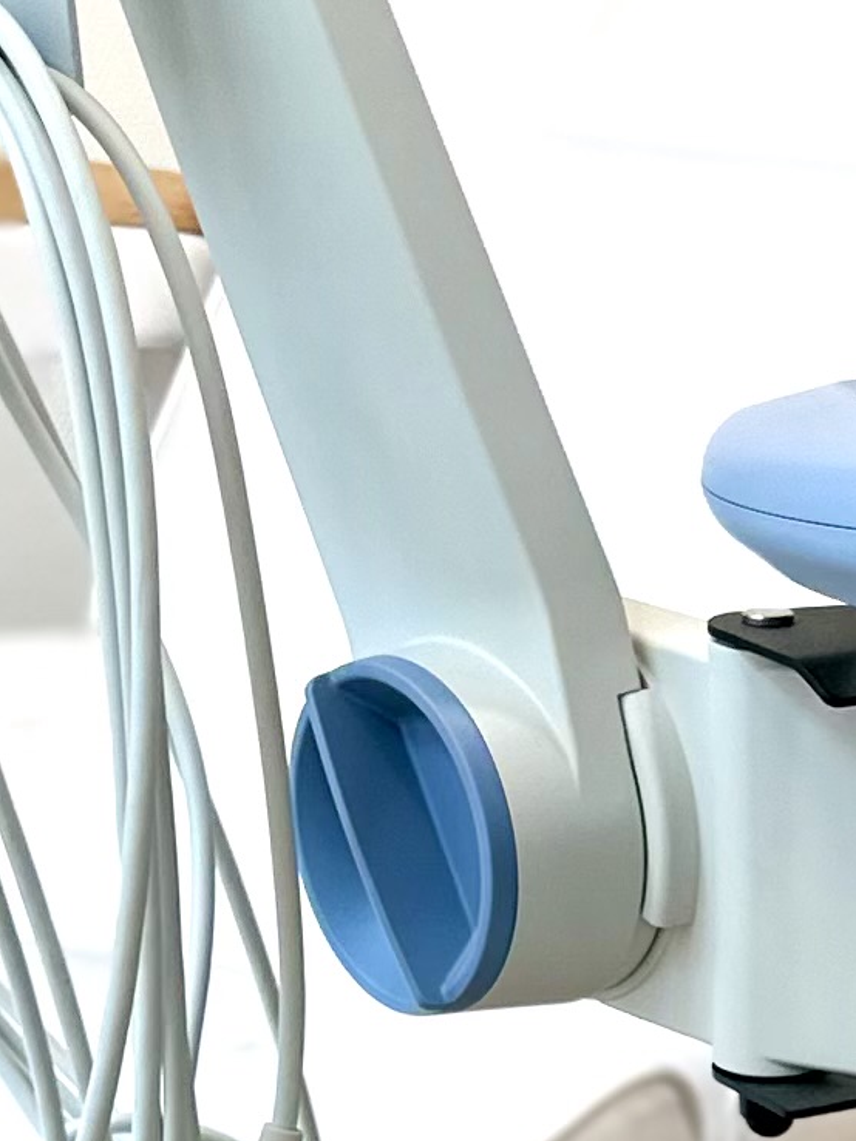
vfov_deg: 14.5
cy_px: 1420
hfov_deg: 11.1
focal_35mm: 131
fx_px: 4320
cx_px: 1049
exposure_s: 1/100
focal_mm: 6.86
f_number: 1.78
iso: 64
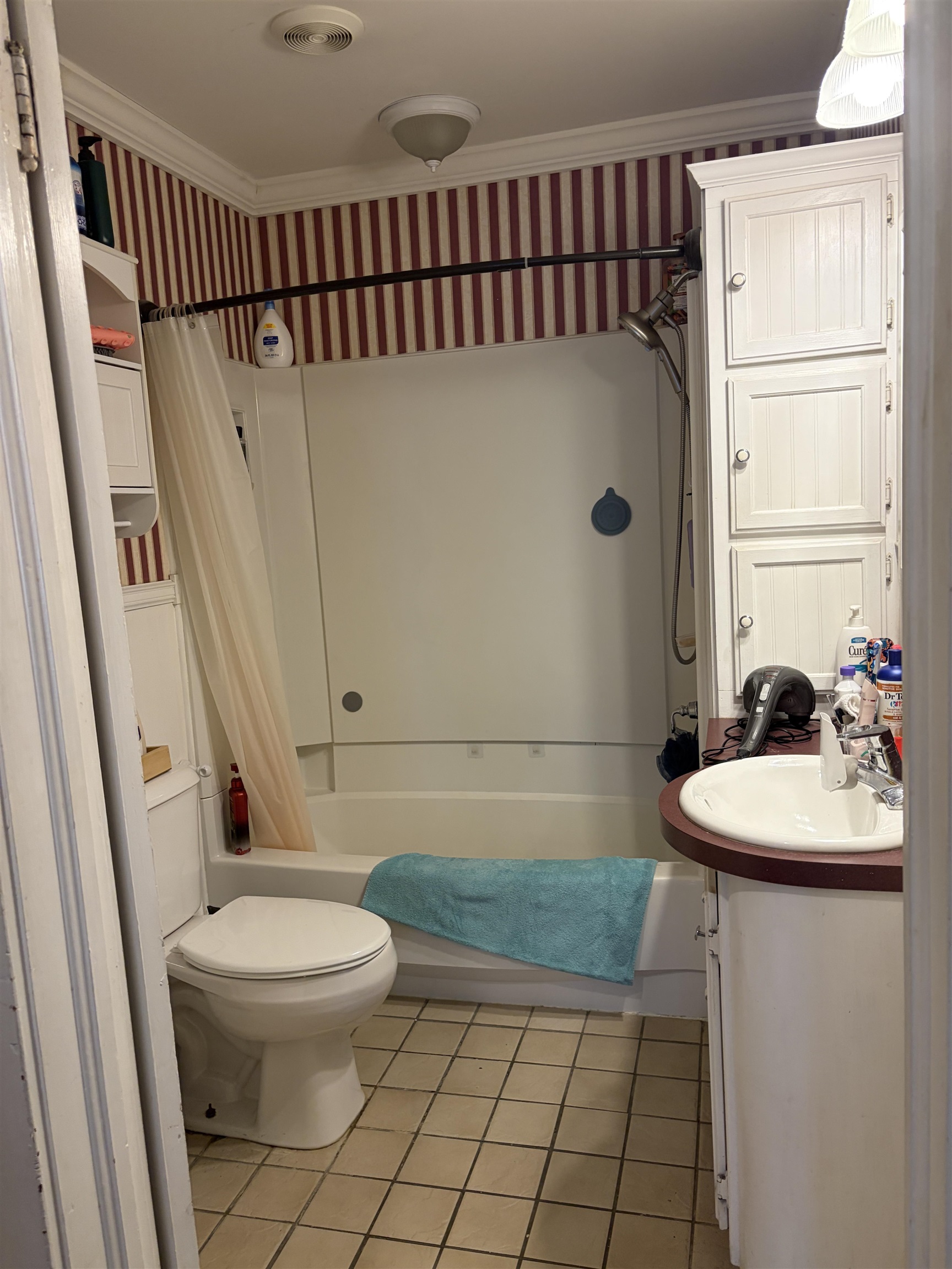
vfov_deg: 67.3
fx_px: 953
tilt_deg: -7.5
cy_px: 634
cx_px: 476
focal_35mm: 26
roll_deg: +3.2
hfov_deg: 53.1
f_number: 1.6
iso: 125
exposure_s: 1/60
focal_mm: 5.96
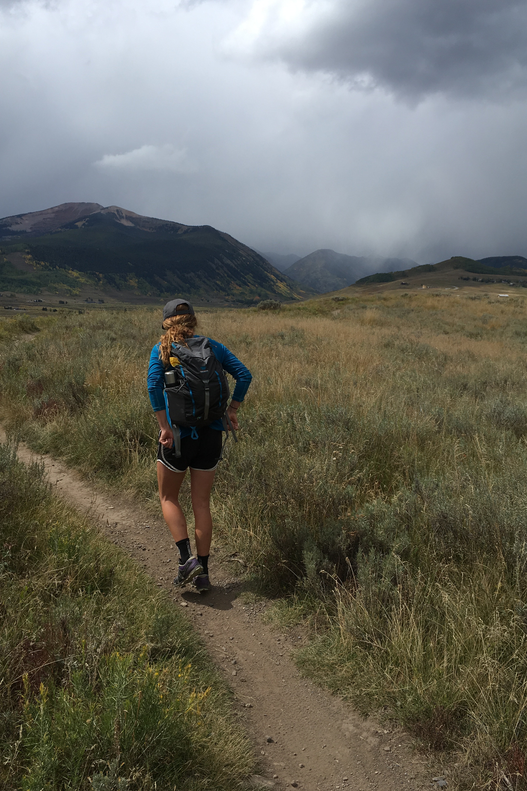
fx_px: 681
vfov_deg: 60.3
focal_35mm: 31
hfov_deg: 42.3
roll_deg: -0.4
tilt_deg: -10.4
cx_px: 266
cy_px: 387
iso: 25
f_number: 2.2
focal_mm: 4.15
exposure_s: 1/1748
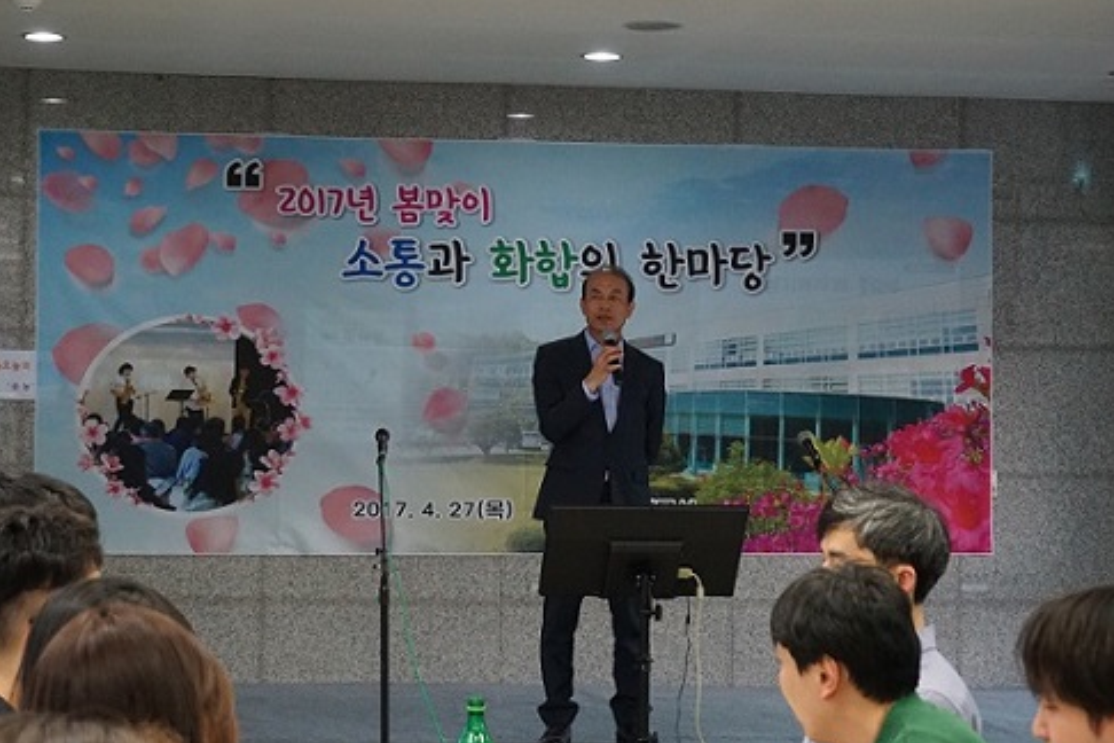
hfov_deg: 24.6
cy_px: 345
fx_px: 2557
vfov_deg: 16.5
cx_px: 492
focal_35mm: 83
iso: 3200
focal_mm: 43
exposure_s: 1/125
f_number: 5.6
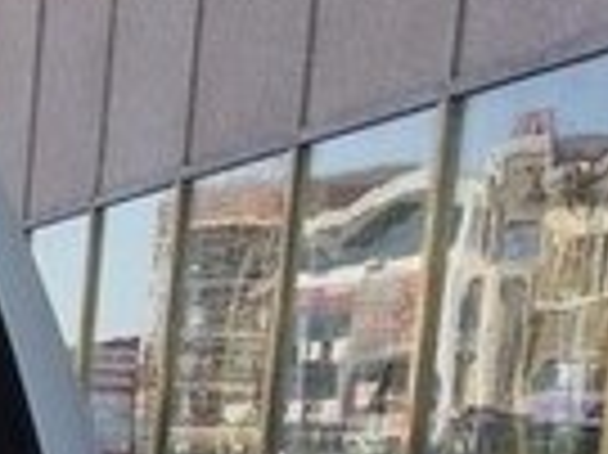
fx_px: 2492
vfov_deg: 9.7
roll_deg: -1.8
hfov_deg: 12.1
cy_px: 937
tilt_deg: -11.1
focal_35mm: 142
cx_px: -671
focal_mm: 4.15
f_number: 2.2
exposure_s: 1/855
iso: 32
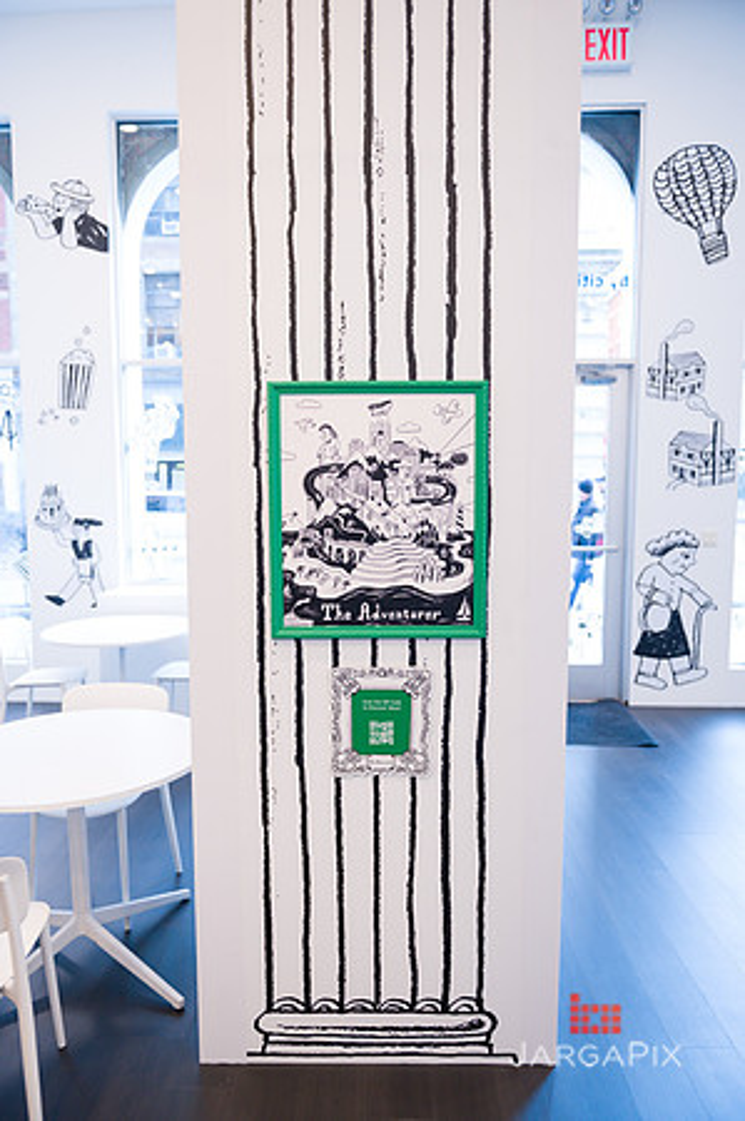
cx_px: 372
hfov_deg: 49.5
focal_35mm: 26
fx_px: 809
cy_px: 560
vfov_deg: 69.4
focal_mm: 26
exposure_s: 1/200
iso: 1600
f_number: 3.5
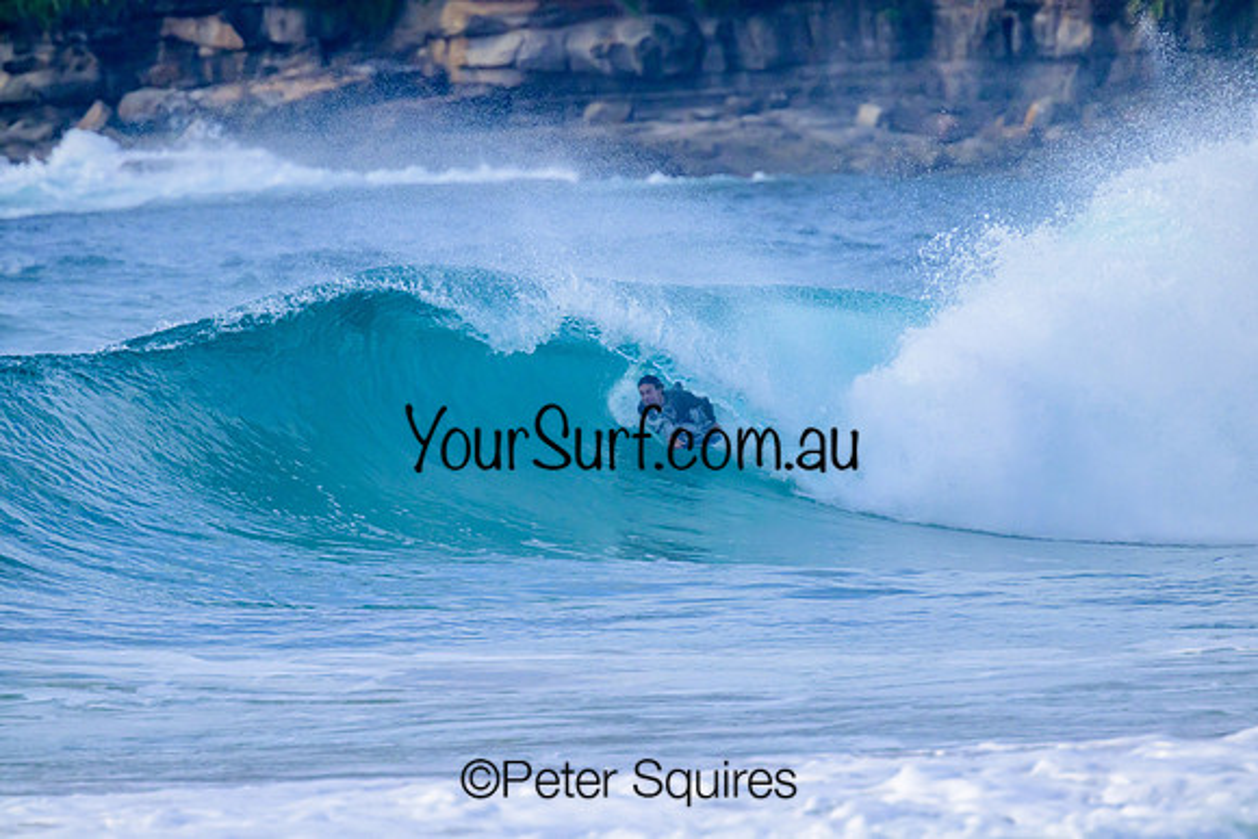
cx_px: 629
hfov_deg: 2.6
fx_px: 27961
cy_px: 420
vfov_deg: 1.7
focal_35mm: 800
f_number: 11
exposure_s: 1/2000
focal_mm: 800
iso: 2000
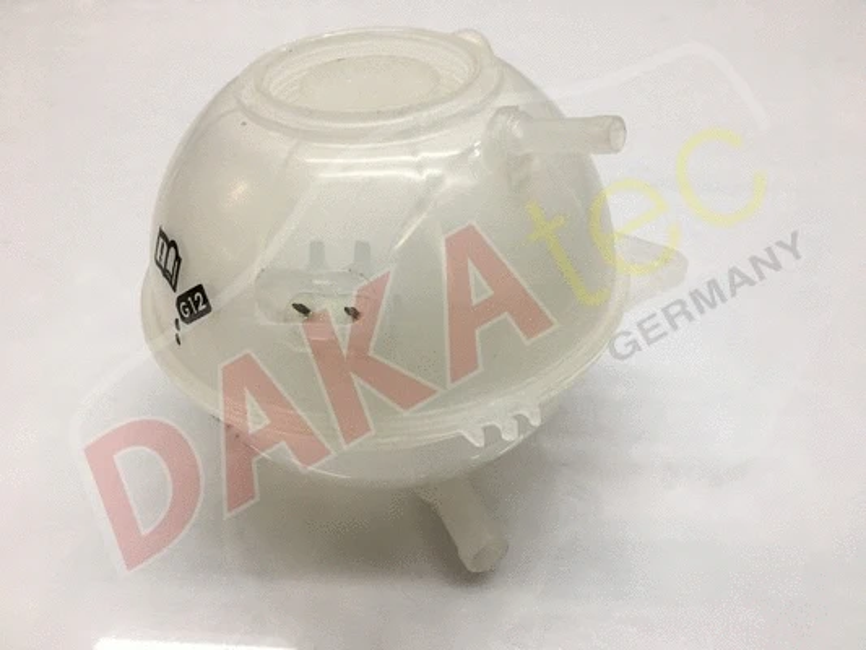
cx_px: 433
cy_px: 325
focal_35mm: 29
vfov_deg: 48.2
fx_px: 726
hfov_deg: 61.6
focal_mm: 4.15
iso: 32
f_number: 2.2
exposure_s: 1/50
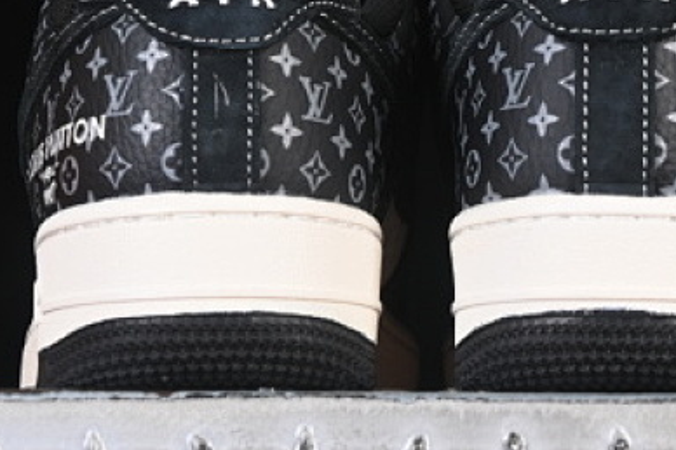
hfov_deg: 9.9
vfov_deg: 6.5
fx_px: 3921
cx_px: 401
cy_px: 5
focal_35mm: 209
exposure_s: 1/60
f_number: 6.3
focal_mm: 50
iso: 160
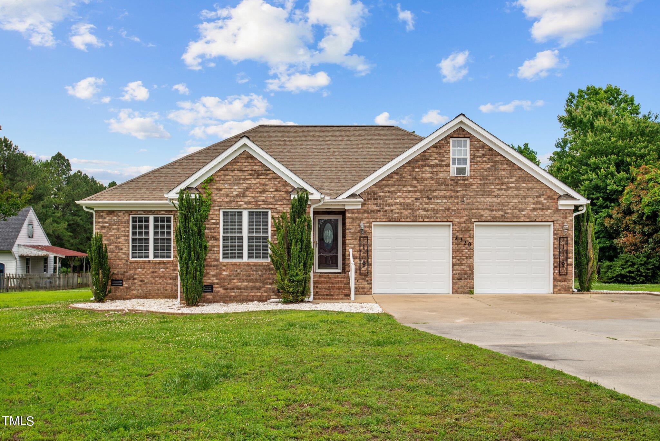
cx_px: 330
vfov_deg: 37.9
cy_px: 220
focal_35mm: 35
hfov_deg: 54.4
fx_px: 642
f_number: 8
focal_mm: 35
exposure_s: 1/160
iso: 100
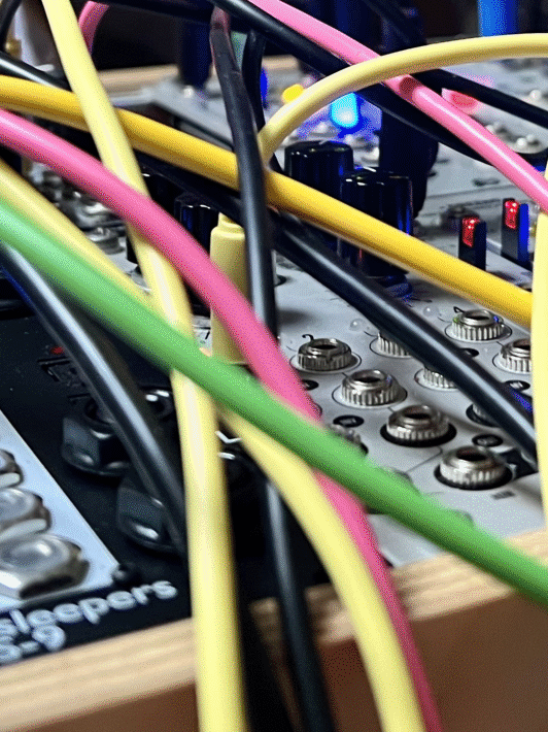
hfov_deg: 19.4
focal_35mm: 75
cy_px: 58
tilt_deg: -13.1
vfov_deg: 25.1
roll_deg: -1.6
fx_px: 1584
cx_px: 455
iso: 400
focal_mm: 5.7
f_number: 1.5
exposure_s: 1/33
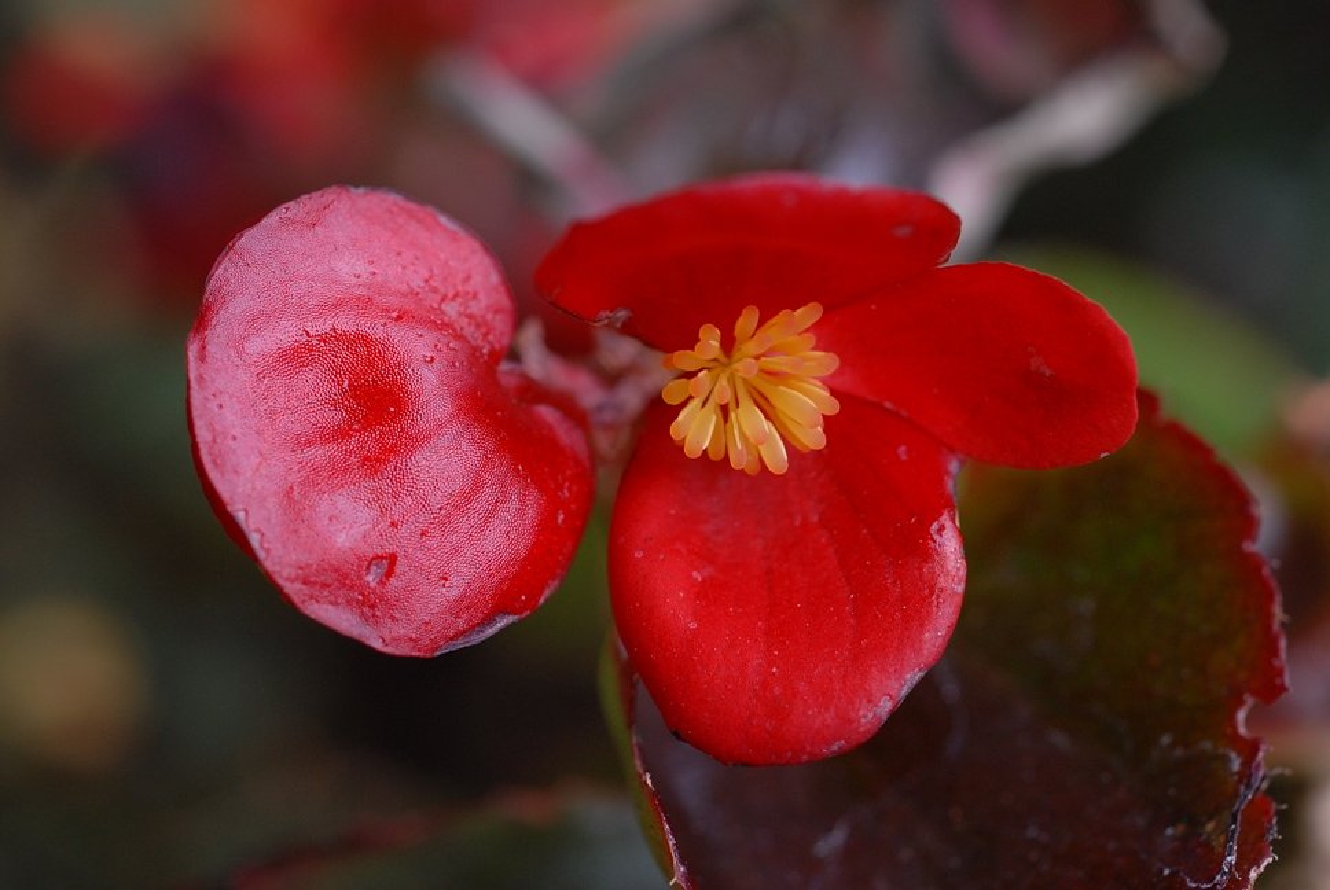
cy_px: 445
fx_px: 3052
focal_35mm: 82
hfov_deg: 24.6
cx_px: 665
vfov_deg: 16.6
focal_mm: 55
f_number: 5.6
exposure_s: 1/60
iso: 250
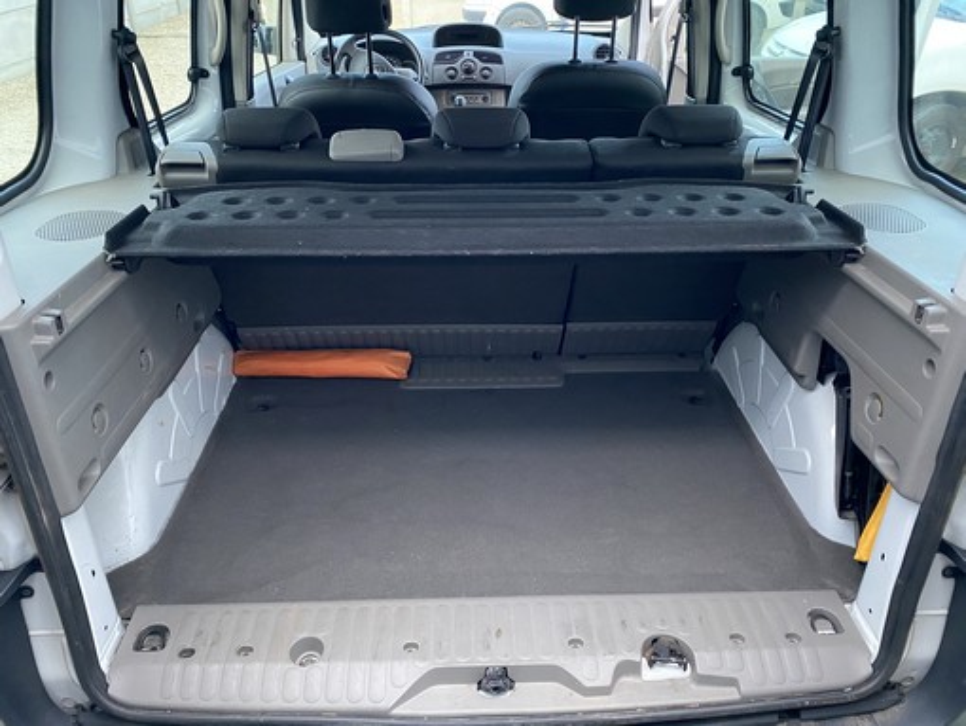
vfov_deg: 53.1
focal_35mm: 26
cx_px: 483
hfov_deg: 67.3
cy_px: 363
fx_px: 726
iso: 500
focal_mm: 4.25
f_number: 1.8
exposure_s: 1/60
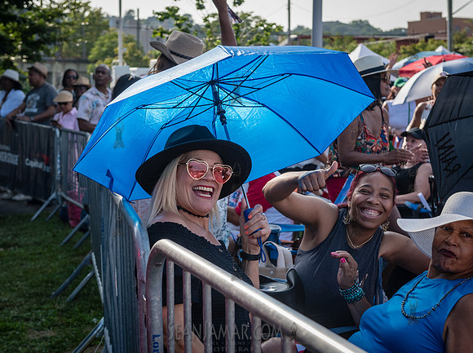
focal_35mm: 69
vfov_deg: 21.3
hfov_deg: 28.3
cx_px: 225
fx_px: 939
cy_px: 175
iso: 500
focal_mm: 55
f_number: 5
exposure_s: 1/1250
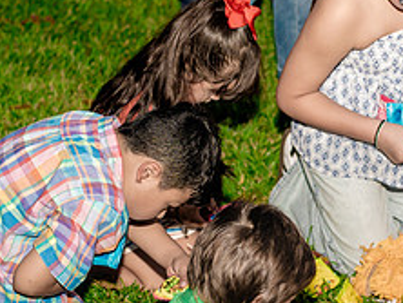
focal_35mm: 123
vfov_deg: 12.0
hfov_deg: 15.8
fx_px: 1434
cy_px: 253
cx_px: 345
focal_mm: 49
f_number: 2.8
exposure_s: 1/250
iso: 2000
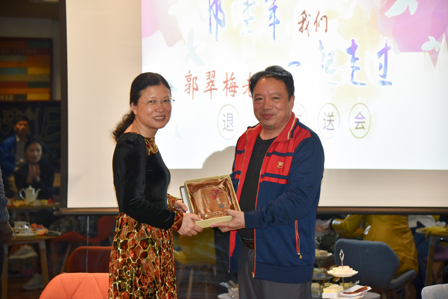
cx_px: 224
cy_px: 150
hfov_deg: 27.0
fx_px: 934
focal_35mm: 75
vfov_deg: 18.2
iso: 800
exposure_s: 1/60
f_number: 4
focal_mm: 75
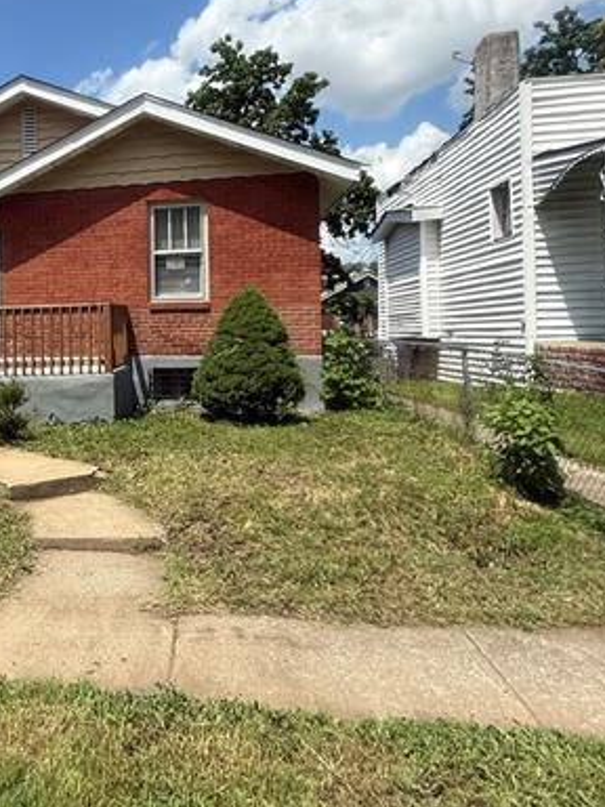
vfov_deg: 63.1
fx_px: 652
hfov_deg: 44.6
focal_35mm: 28
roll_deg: -0.2
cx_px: 46
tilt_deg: +1.1
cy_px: 340
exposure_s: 1/2092
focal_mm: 2.22
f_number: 2.2
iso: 50
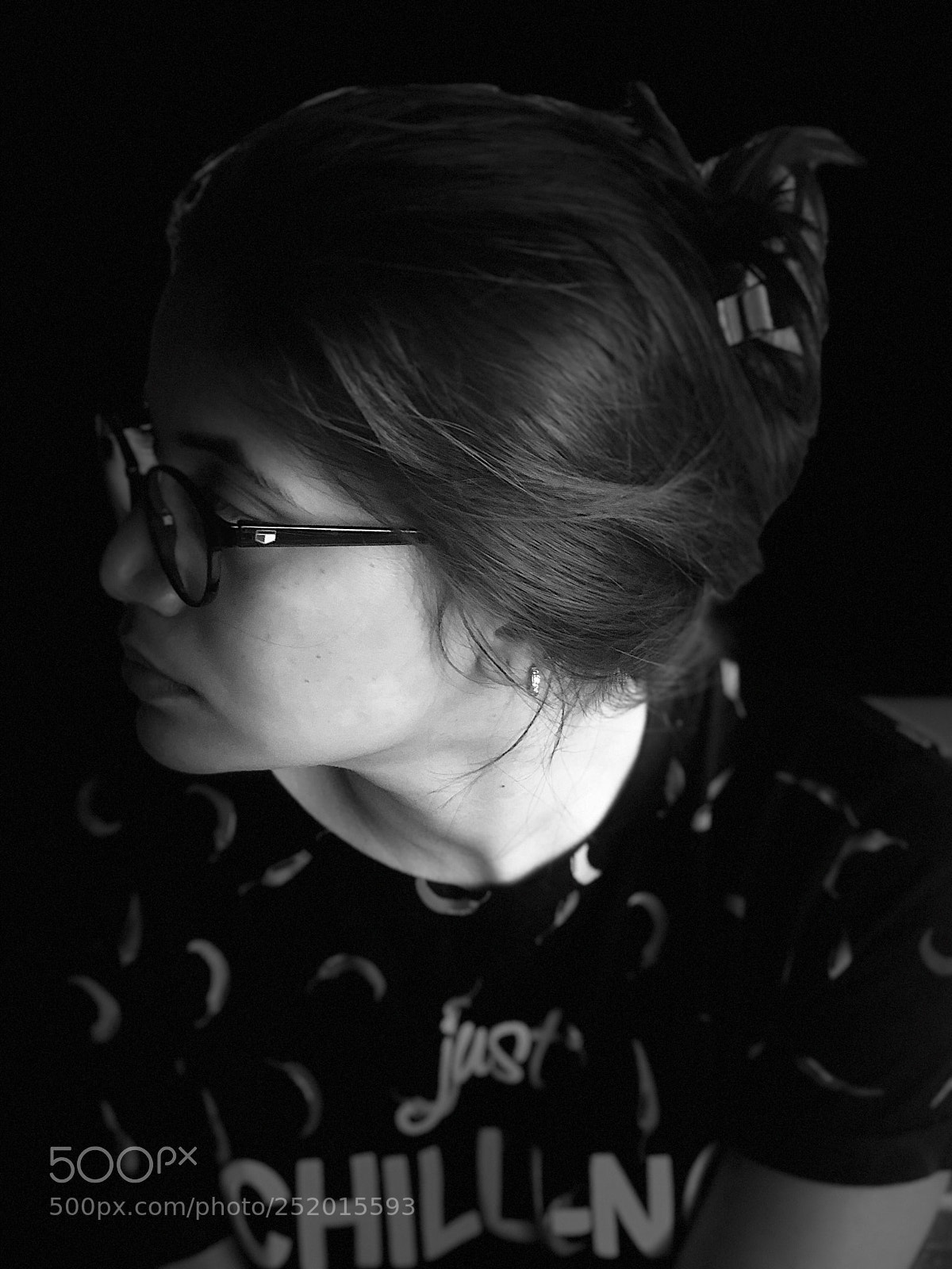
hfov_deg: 28.0
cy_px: 634
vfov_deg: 36.8
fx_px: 1907
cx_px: 476
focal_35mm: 52
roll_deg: +0.1
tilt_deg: -31.6
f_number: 2.4
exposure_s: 1/10
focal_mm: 6
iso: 160
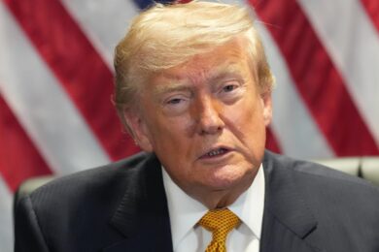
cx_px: 190
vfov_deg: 4.6
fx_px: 3158
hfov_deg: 6.9
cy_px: 126
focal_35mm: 300
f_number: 4
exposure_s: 1/500
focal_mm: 200
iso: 6400
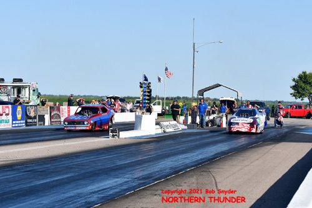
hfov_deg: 19.5
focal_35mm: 105
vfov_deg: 13.0
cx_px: 156
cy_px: 104
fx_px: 910
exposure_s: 1/1250
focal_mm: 70
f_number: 5.6
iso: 160
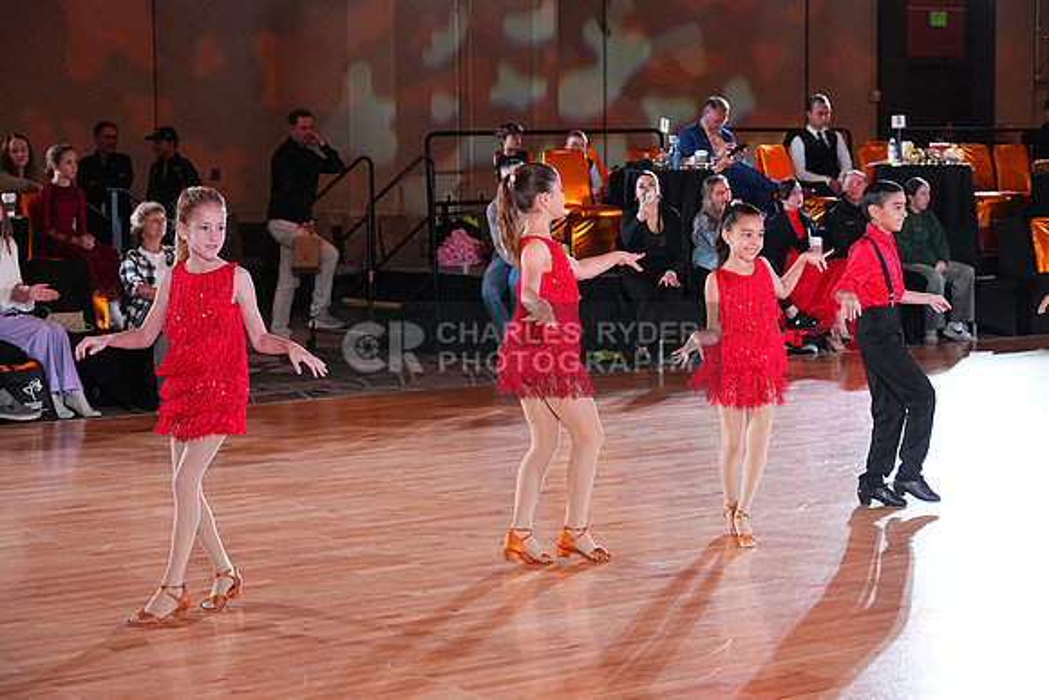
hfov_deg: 28.4
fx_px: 2069
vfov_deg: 19.2
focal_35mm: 71
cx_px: 524
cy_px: 350
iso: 5000
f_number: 5
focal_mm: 71
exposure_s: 1/400
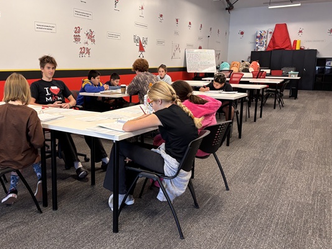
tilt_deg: -10.6
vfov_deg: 41.8
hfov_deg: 53.3
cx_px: 123
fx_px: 326
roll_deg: +0.0
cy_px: 123
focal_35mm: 34
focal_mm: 5.96
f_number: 1.6
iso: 160
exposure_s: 1/60
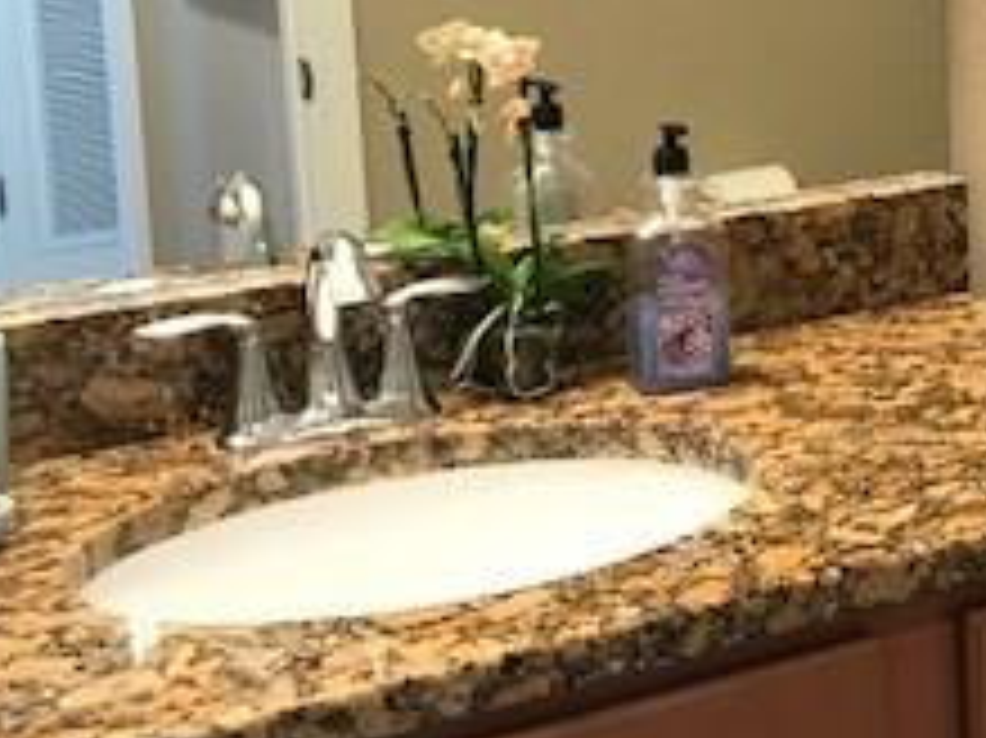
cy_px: 63
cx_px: 1234
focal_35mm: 82
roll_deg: +1.8
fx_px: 2334
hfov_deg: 21.8
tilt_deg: -7.7
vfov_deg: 17.7
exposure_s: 1/15
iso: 50
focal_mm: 3.99
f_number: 1.8
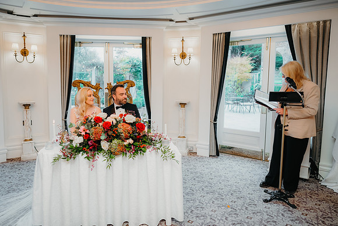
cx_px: 152
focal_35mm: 27
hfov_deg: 68.1
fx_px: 249
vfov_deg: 48.6
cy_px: 102
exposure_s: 1/200
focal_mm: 24
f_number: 2
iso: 400
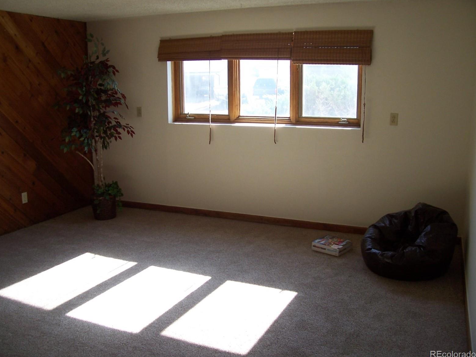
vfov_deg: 40.7
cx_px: 235
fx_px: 481
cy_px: 177
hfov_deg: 52.6
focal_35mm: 35
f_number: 2.7
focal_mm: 5.6
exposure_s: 1/90
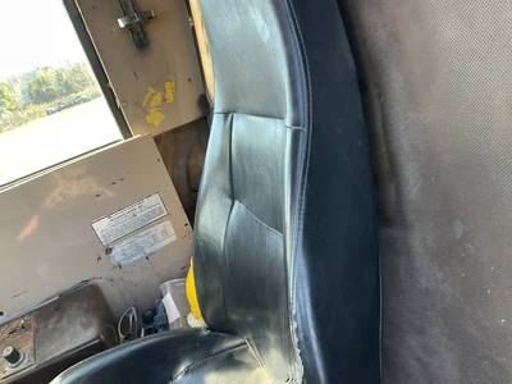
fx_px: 429
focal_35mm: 29
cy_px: 192
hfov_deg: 61.7
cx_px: 256
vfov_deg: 48.2
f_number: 1.8
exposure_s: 1/119
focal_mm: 3
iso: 64
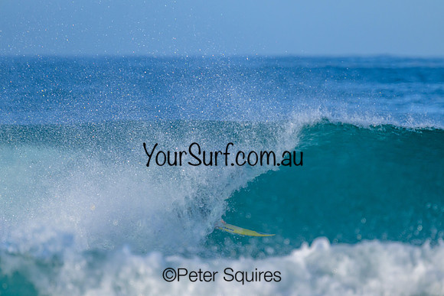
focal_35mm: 824
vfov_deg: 1.7
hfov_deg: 2.5
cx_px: 222
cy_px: 148
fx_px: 10166
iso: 1400
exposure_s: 1/2000
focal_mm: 800
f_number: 11
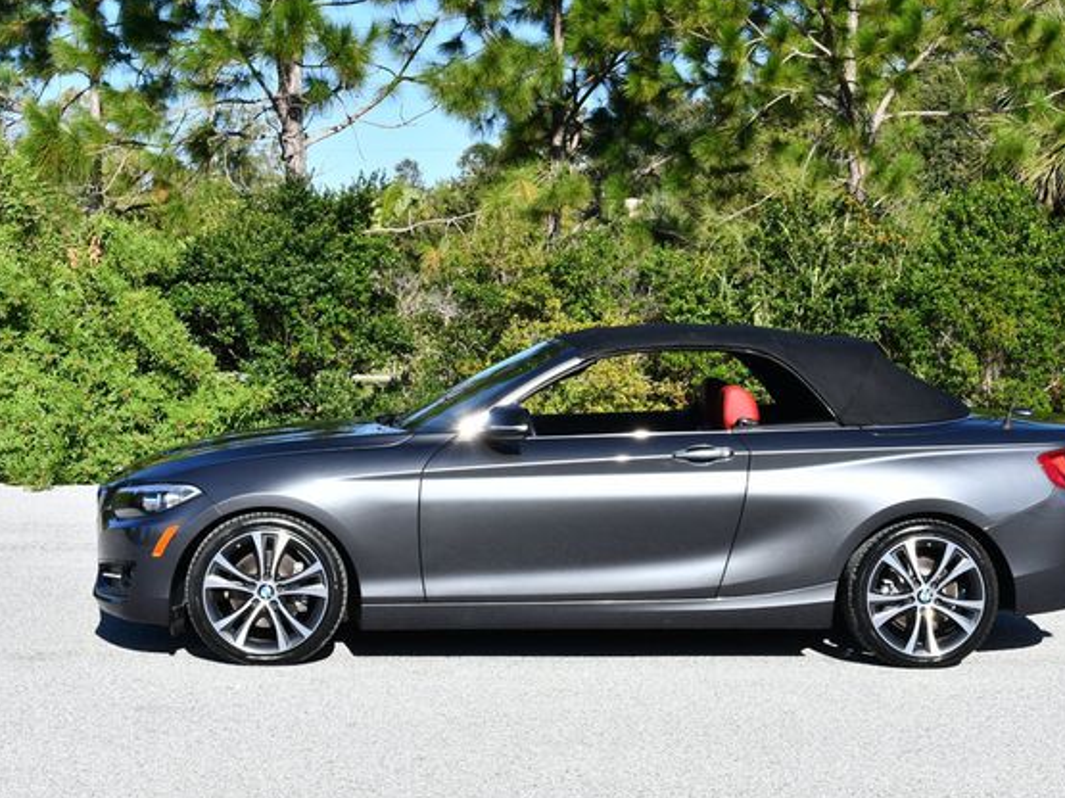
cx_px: 599
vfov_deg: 20.7
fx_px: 2184
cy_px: 401
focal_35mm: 71
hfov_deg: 27.4
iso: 140
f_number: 8
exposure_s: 1/250
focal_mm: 32
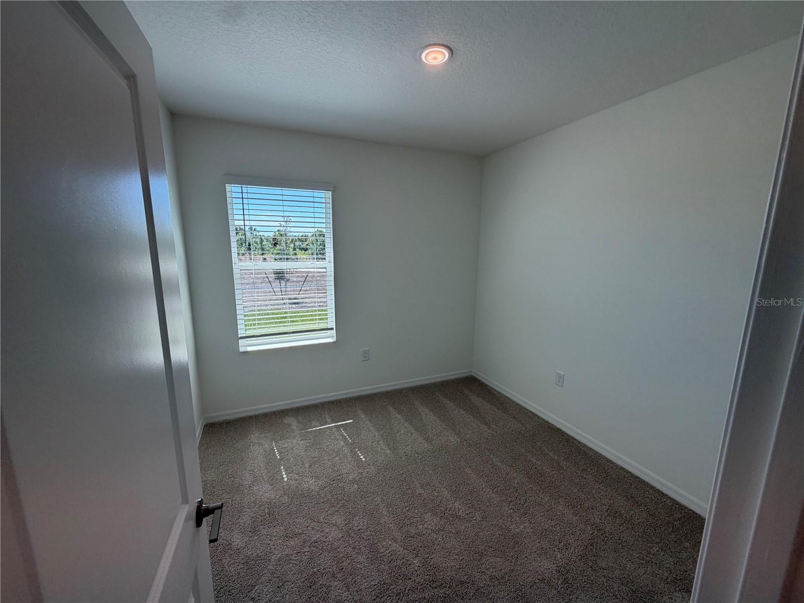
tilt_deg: -9.6
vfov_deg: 85.7
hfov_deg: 102.1
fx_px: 325
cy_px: 302
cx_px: 402
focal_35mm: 14
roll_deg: -0.7
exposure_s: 1/172
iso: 64
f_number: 2.2
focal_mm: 2.22
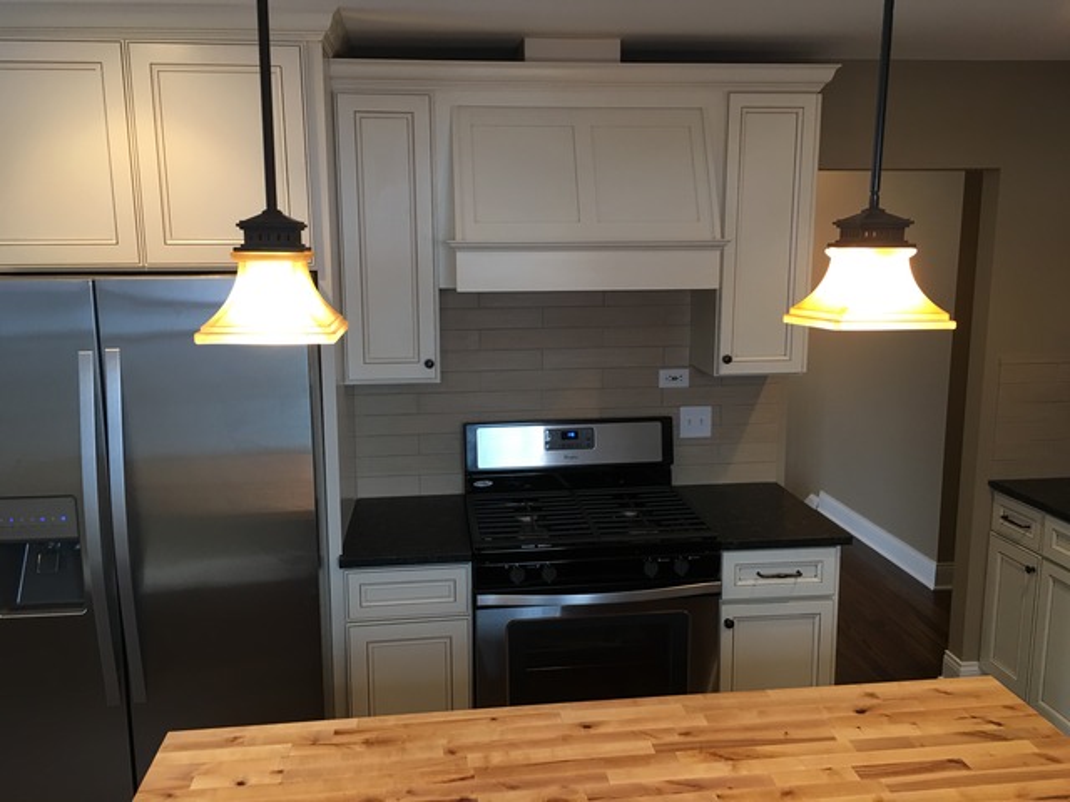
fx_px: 896
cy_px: 401
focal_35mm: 29
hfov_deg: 61.7
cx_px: 535
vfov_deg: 48.2
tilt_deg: -8.5
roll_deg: +0.2
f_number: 2.2
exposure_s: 1/15
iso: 32
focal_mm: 4.15
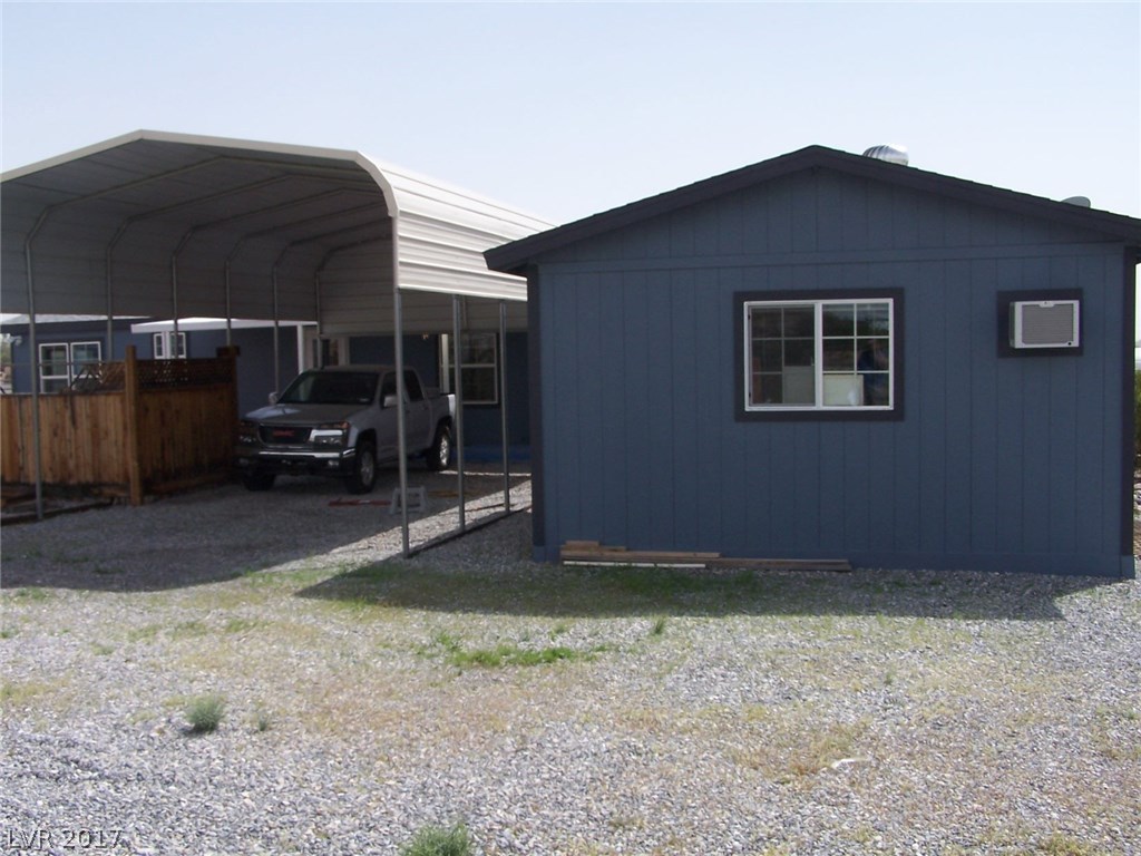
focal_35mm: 38
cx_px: 570
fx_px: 1253
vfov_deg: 37.7
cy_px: 428
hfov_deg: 49.0
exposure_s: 1/350
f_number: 5.6
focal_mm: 6.3
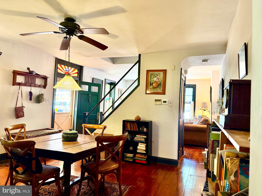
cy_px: 98
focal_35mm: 24
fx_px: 182
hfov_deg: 71.6
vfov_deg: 56.8
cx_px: 131
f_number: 1.78
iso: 400
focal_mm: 6.76
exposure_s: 1/60
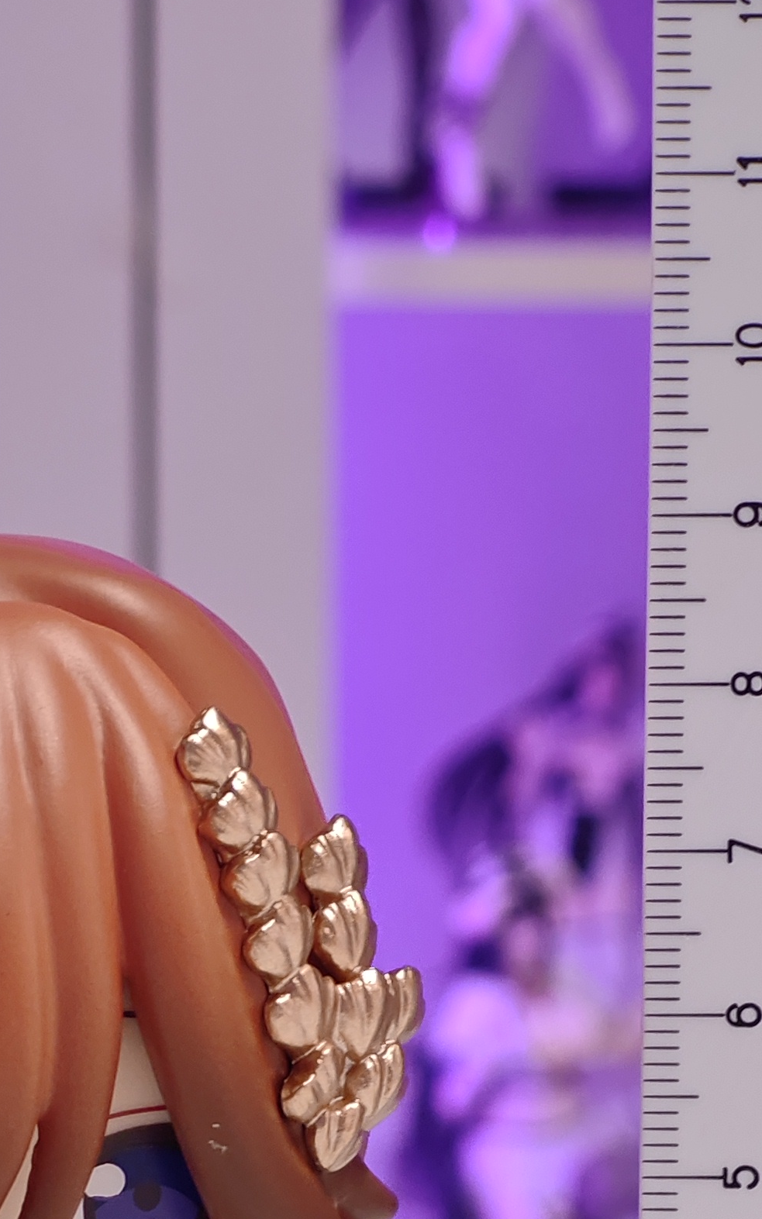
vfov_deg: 11.8
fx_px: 5849
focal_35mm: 176
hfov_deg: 7.5
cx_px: 240
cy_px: 1216
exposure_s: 1/33.3
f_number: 2.4
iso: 640
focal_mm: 7.48
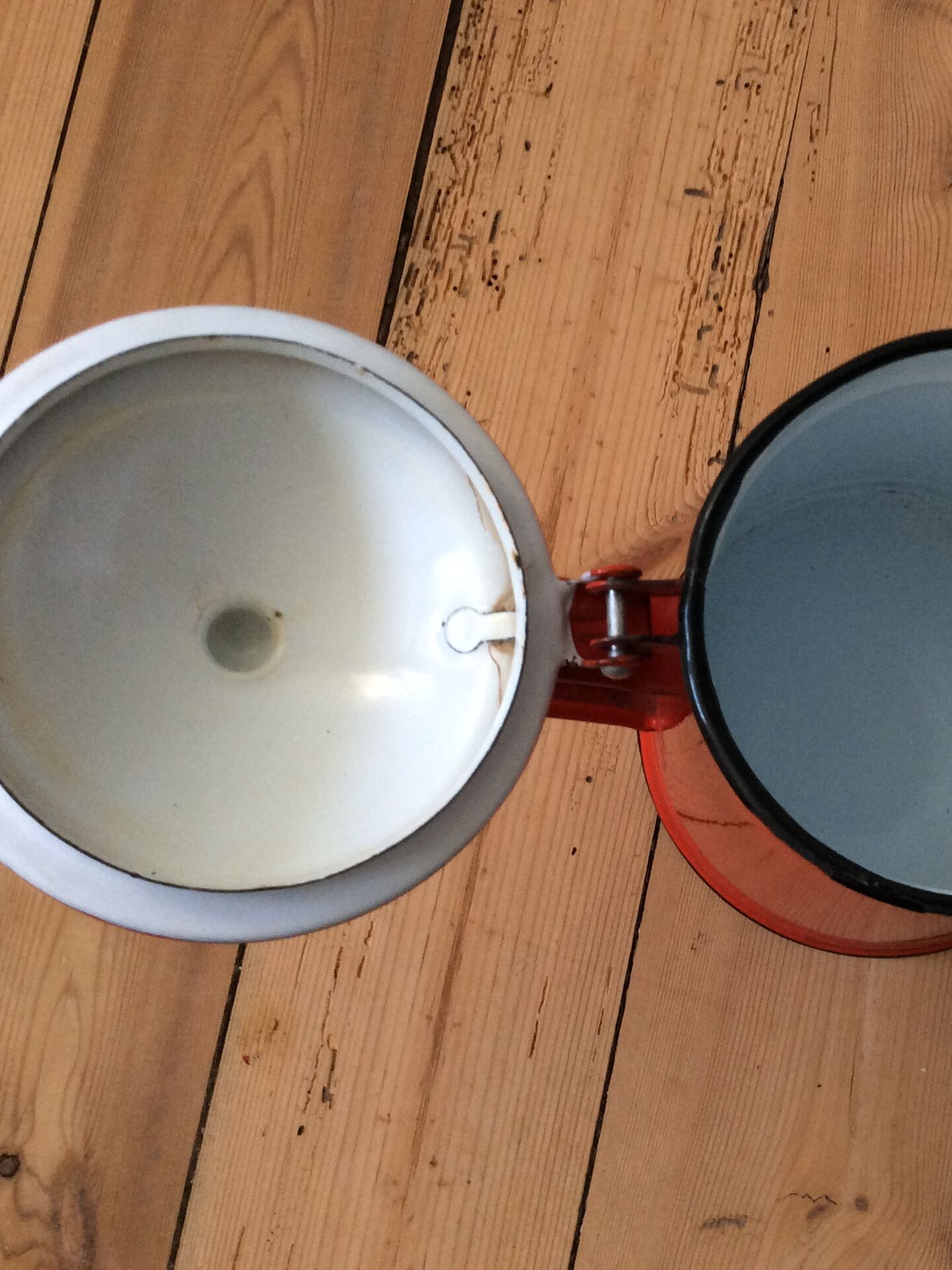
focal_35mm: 43
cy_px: 636
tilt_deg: -82.8
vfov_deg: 43.8
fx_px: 1576
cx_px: 691
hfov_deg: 33.1
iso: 100
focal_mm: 3.3
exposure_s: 1/25
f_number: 2.4
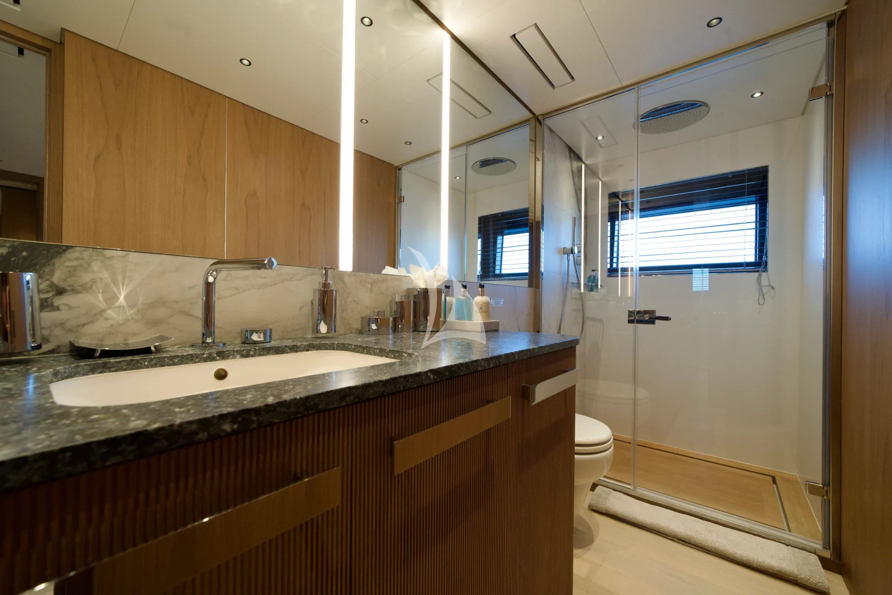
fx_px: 347
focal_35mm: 14
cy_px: 298
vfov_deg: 81.2
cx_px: 446
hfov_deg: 104.3
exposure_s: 1/100
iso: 1600
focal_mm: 14
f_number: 7.1
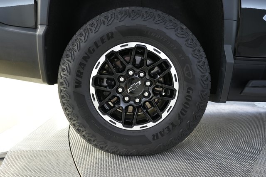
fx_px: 177
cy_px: 88
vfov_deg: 53.1
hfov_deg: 73.8
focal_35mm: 24
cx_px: 133
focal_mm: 24
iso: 640
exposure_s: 1/30
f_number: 2.8
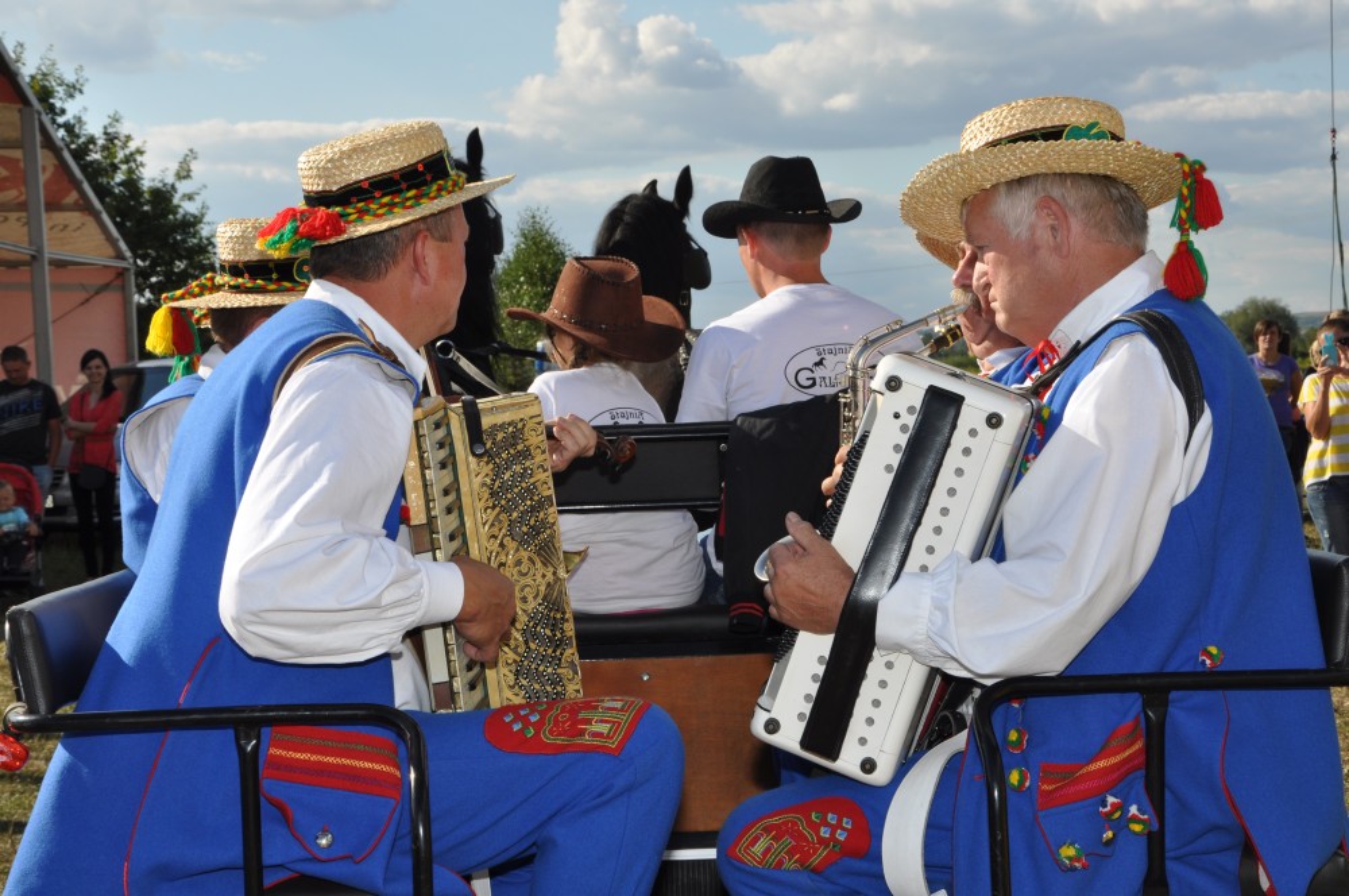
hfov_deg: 27.0
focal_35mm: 75
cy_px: 448
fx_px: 2807
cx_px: 674
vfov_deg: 18.1
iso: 200
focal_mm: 50
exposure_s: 1/200
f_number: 14
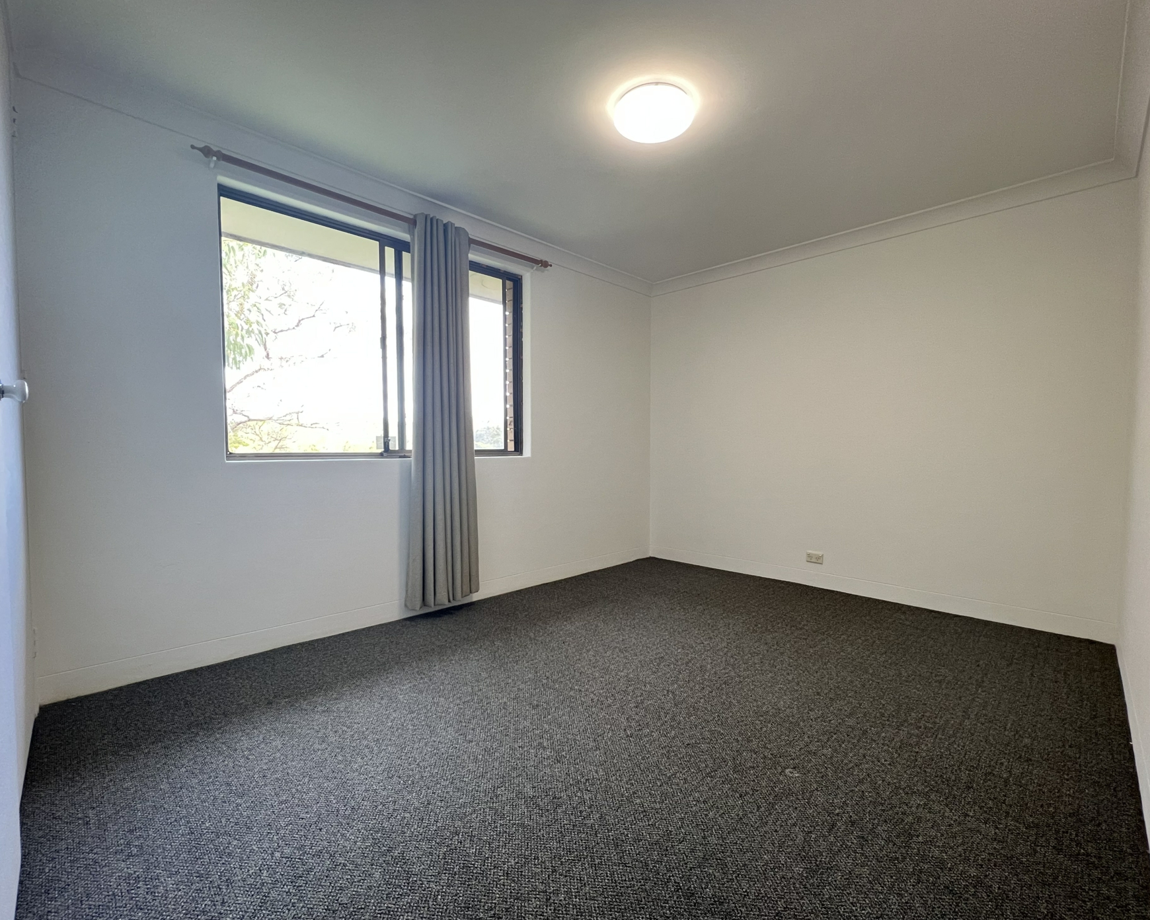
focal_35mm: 14
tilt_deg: -3.1
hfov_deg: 100.7
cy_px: 471
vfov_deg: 88.0
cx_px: 590
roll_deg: -0.1
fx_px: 476
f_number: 1.8
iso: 250
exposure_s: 1/99
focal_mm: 1.57
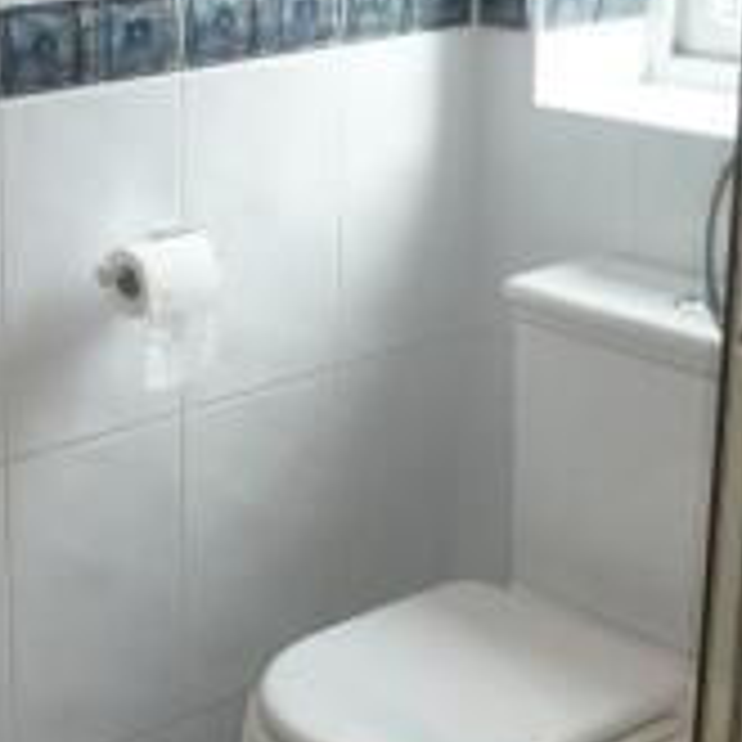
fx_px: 1892
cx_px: 43
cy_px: 263
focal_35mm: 78
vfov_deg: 22.1
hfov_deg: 21.6
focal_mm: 4.1
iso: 100
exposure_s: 1/30
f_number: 3.3
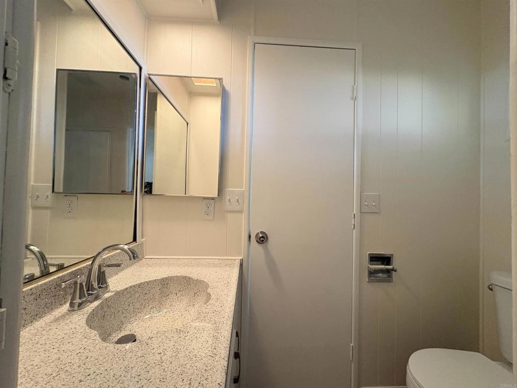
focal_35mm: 14
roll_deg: -1.3
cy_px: 194
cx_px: 258
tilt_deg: +0.7
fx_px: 209
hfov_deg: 102.1
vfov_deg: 85.7
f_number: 2.2
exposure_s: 1/60
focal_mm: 2.22
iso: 500
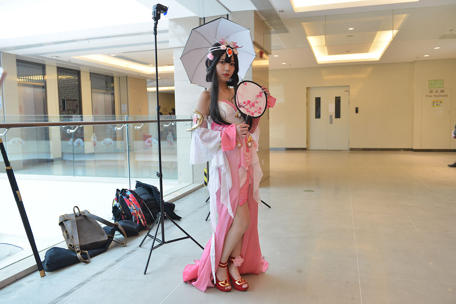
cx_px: 228
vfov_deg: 45.0
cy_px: 152
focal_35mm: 29
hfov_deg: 63.7
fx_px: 367
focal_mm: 29
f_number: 3.2
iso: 500
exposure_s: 1/100
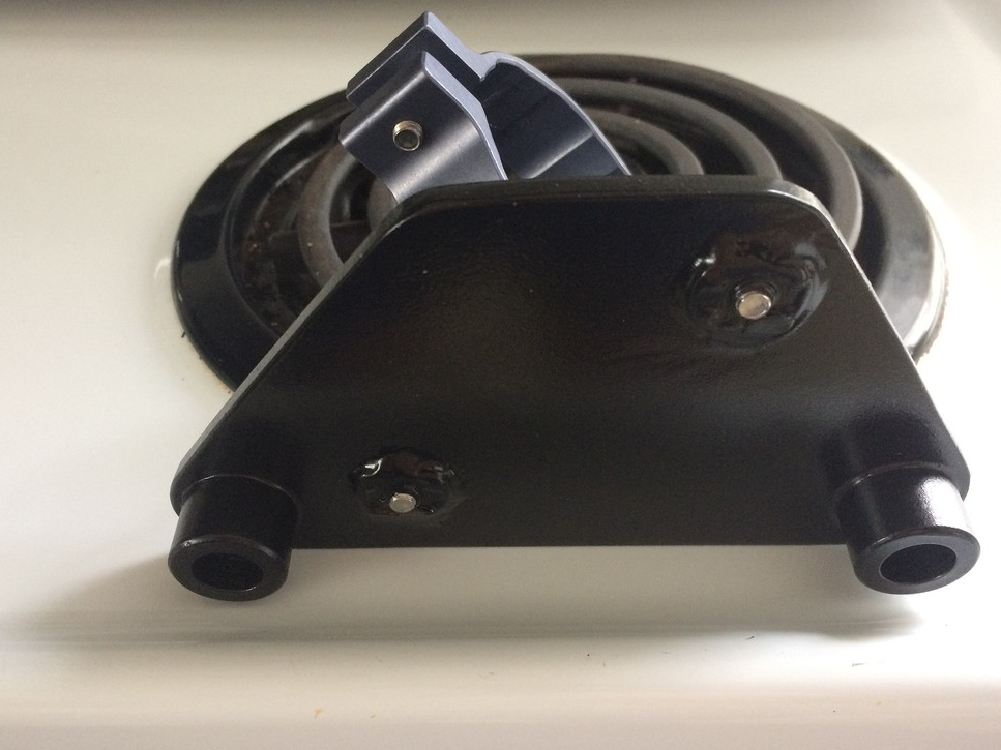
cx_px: 490
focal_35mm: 32
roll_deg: +0.2
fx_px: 925
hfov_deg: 56.8
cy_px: 361
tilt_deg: -42.2
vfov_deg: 44.1
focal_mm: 4.15
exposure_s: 1/30
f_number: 2.2
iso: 250
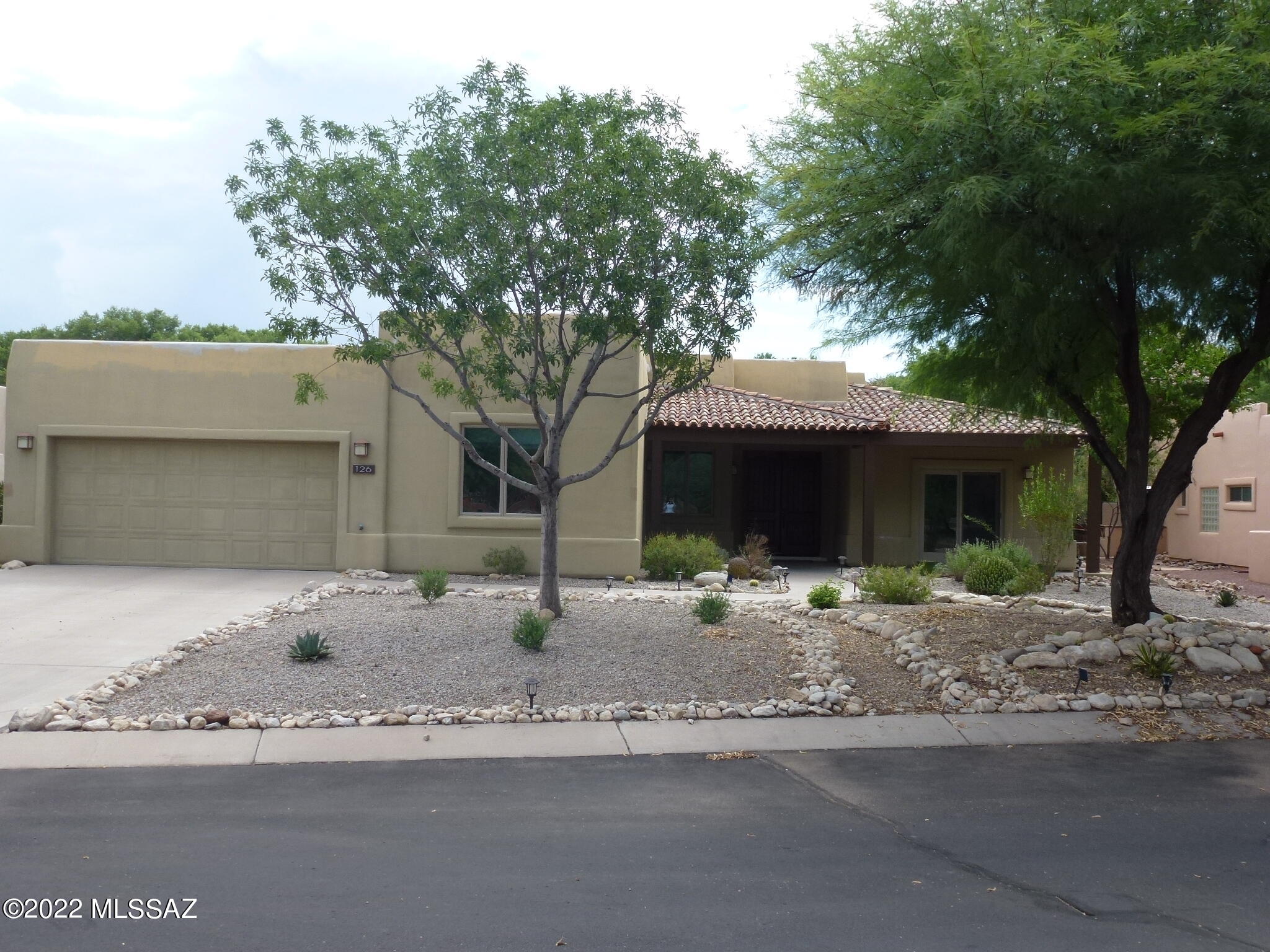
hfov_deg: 60.0
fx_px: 1101
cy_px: 476
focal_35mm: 30
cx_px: 635
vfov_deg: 46.8
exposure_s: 1/640
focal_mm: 5.4
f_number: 3.5
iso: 100
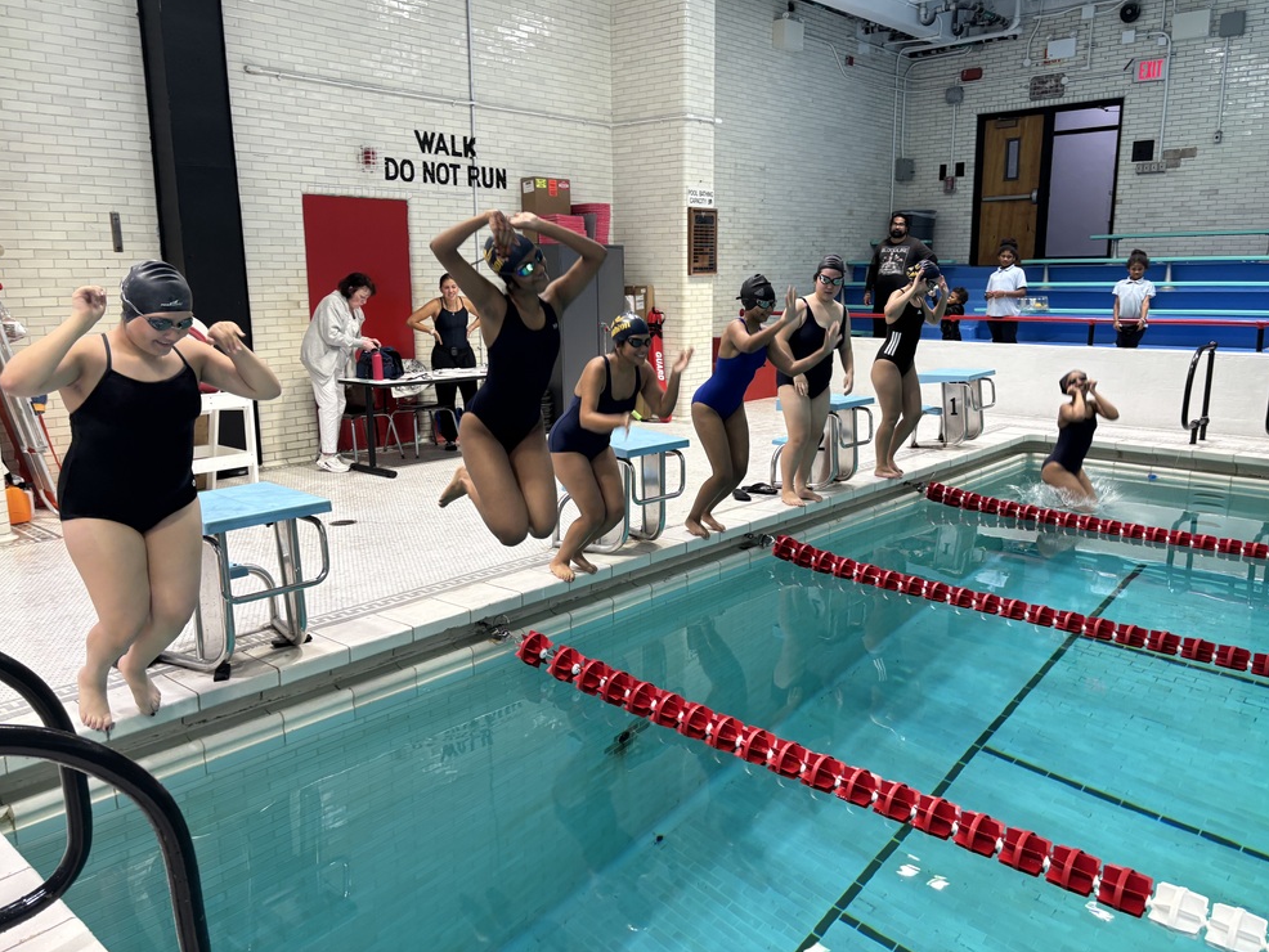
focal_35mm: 27
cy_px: 461
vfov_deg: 51.4
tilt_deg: -12.4
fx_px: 990
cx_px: 649
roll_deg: +0.6
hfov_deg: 65.3
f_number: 1.6
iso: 125
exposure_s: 1/120
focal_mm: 5.96
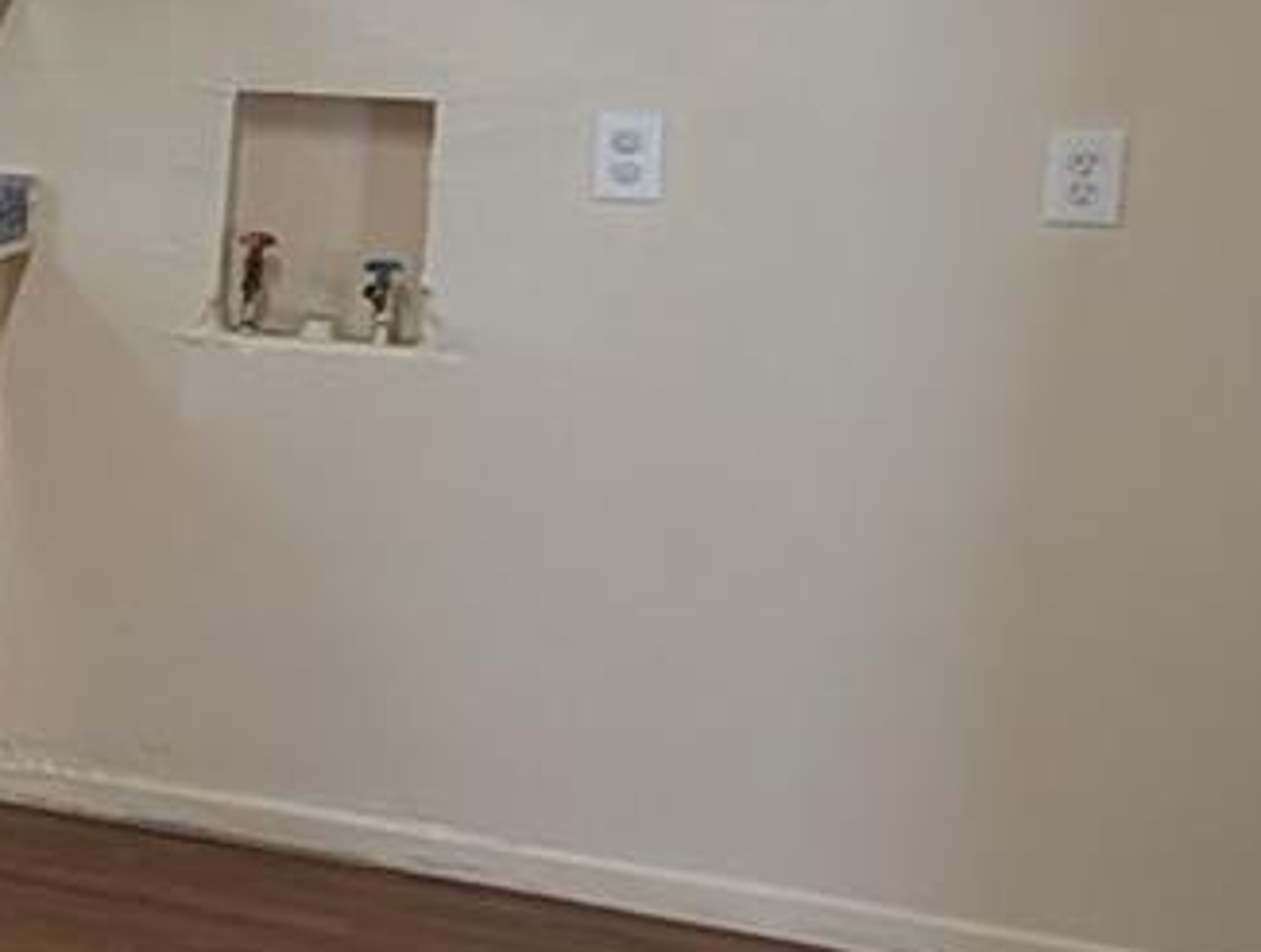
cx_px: -1300
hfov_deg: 17.7
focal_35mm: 75
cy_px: 294
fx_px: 2738
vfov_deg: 19.6
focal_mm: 2.02
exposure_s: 1/120
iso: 93
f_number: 1.7
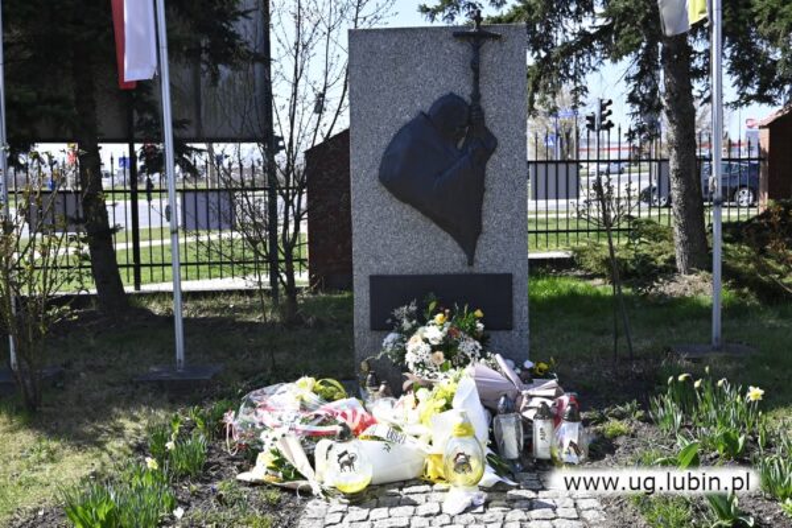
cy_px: 264
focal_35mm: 42
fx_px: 924
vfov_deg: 31.9
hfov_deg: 46.4
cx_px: 396
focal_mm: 28
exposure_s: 1/250
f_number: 5.6
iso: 110
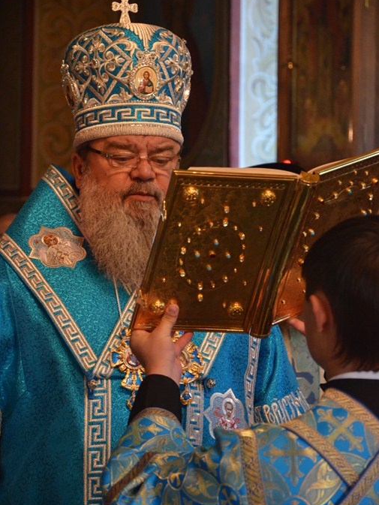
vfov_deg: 11.5
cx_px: 190
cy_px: 255
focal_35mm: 173
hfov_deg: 8.6
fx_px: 2518
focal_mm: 105
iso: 2800
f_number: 5.6
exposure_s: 1/30
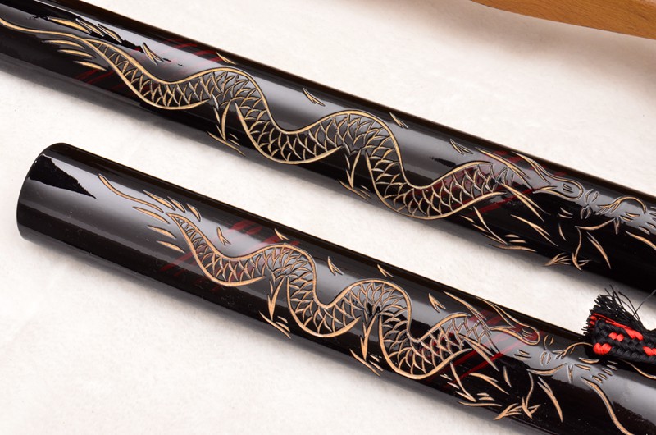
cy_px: 218
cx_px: 328
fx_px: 1228
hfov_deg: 29.9
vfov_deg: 20.1
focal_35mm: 68
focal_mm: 45
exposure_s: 1/125
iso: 1000
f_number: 18
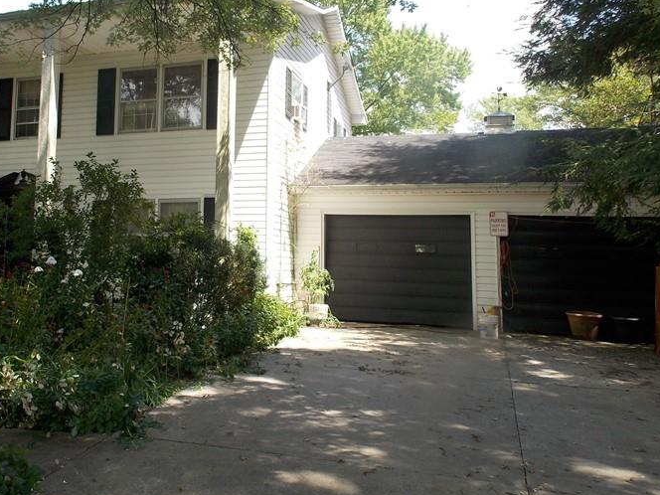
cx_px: 193
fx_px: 705
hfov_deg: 48.8
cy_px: 172
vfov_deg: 38.3
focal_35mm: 37
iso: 80
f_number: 3.1
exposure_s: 1/250
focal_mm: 4.3
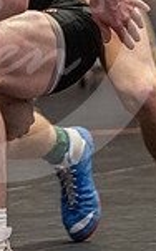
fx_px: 3240
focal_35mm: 475
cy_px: 14
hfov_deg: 2.7
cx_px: -159
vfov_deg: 4.4
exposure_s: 1/1000
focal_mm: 91
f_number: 2.8
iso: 3200
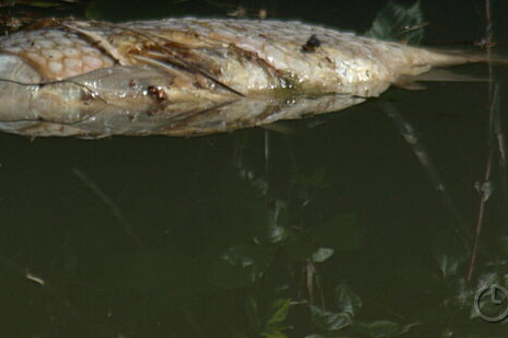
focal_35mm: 768
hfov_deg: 2.7
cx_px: 152
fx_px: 10833
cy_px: 51
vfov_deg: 1.8
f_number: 8
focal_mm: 300
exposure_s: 1/320
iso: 100
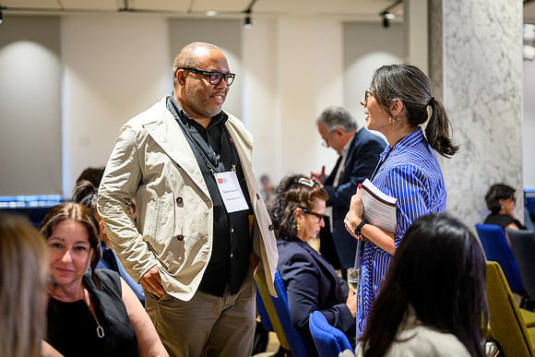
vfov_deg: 26.6
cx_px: 268
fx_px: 754
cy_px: 178
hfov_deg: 39.1
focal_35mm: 51
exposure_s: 1/250
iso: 1100
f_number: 1.8
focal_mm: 50
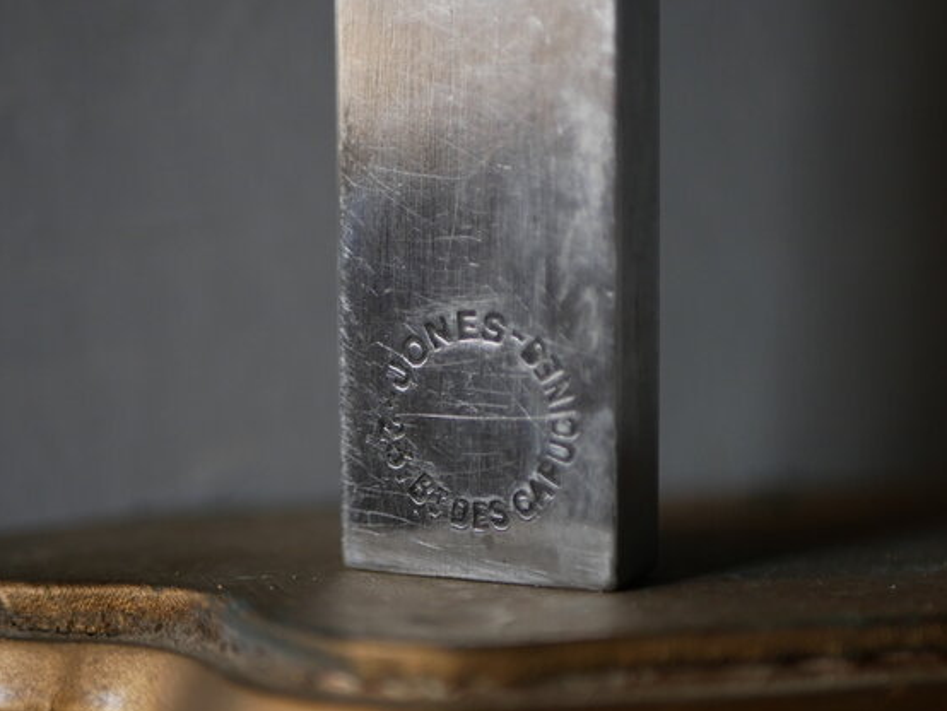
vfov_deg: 19.2
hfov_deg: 25.3
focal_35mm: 77
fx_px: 2107
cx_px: 493
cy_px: 352
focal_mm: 25
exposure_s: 1/125
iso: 400
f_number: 1.7
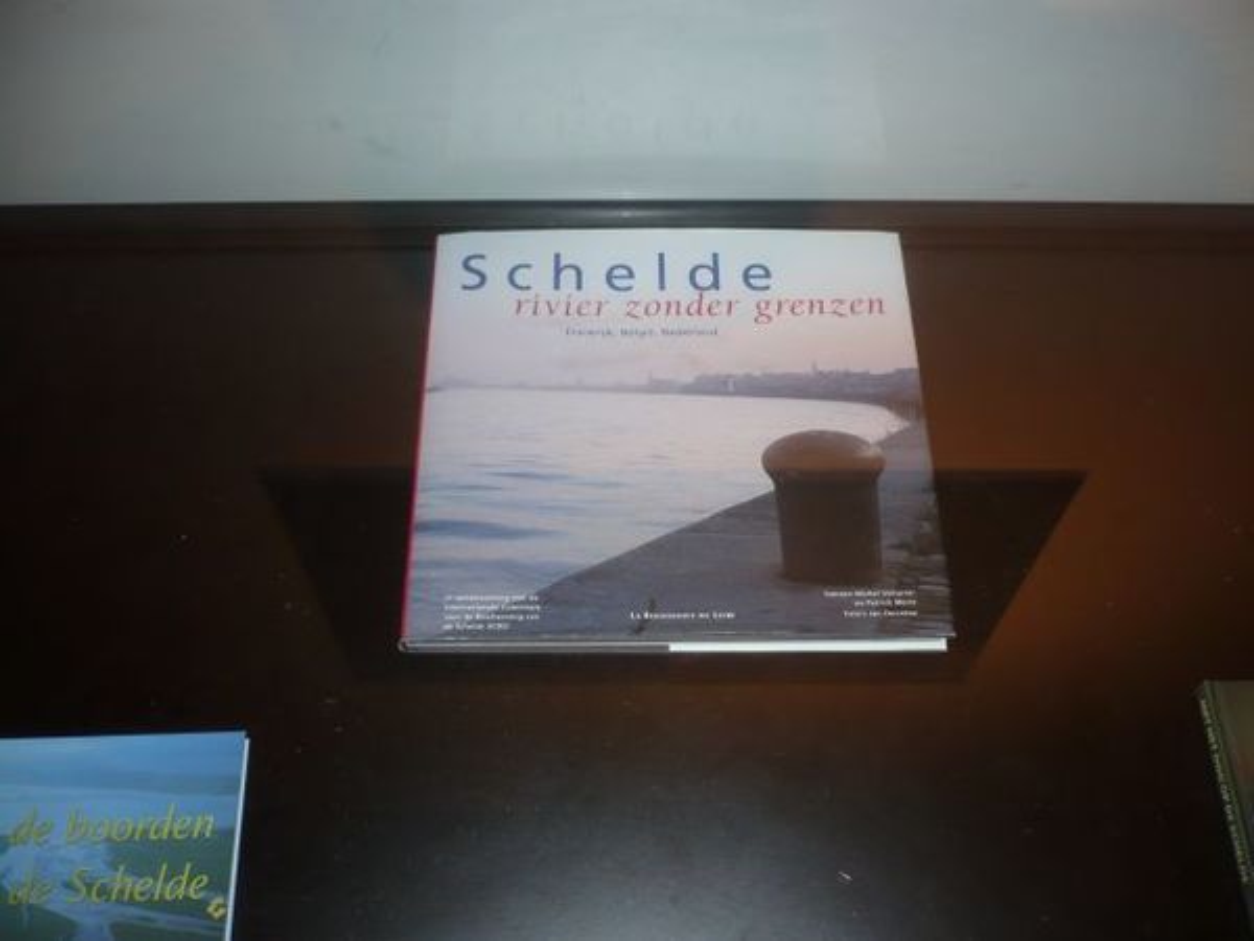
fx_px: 1268
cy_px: 470
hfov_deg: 52.6
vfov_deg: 40.7
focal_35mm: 35
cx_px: 627
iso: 100
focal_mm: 5.8
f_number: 2.8
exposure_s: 1/30
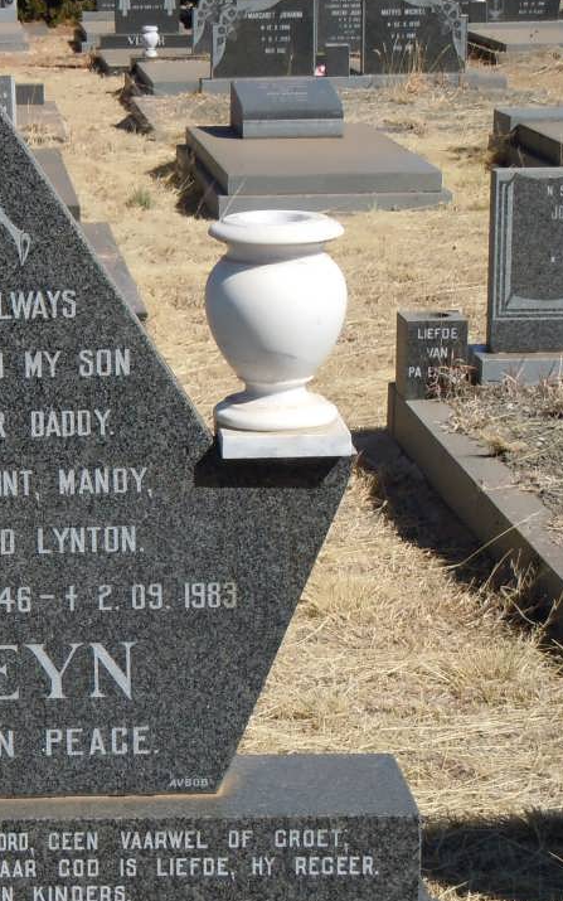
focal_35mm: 121
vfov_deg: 17.2
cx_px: -76
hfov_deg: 10.7
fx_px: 2970
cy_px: 428
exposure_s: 1/400
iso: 200
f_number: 8.2
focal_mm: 12.2
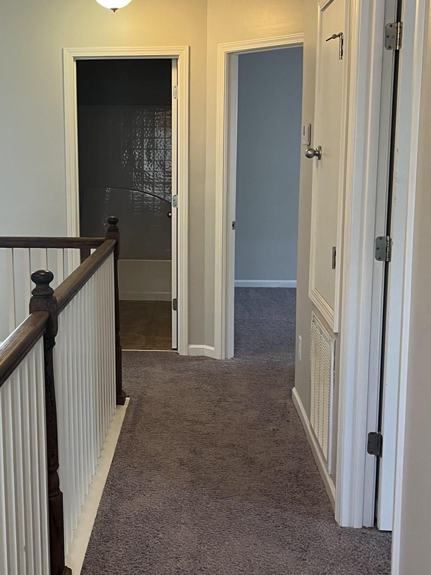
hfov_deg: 30.6
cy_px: 267
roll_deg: +1.7
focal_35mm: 47
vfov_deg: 40.4
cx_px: 144
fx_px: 780
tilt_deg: -6.8
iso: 80
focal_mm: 5.1
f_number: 1.6
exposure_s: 1/60
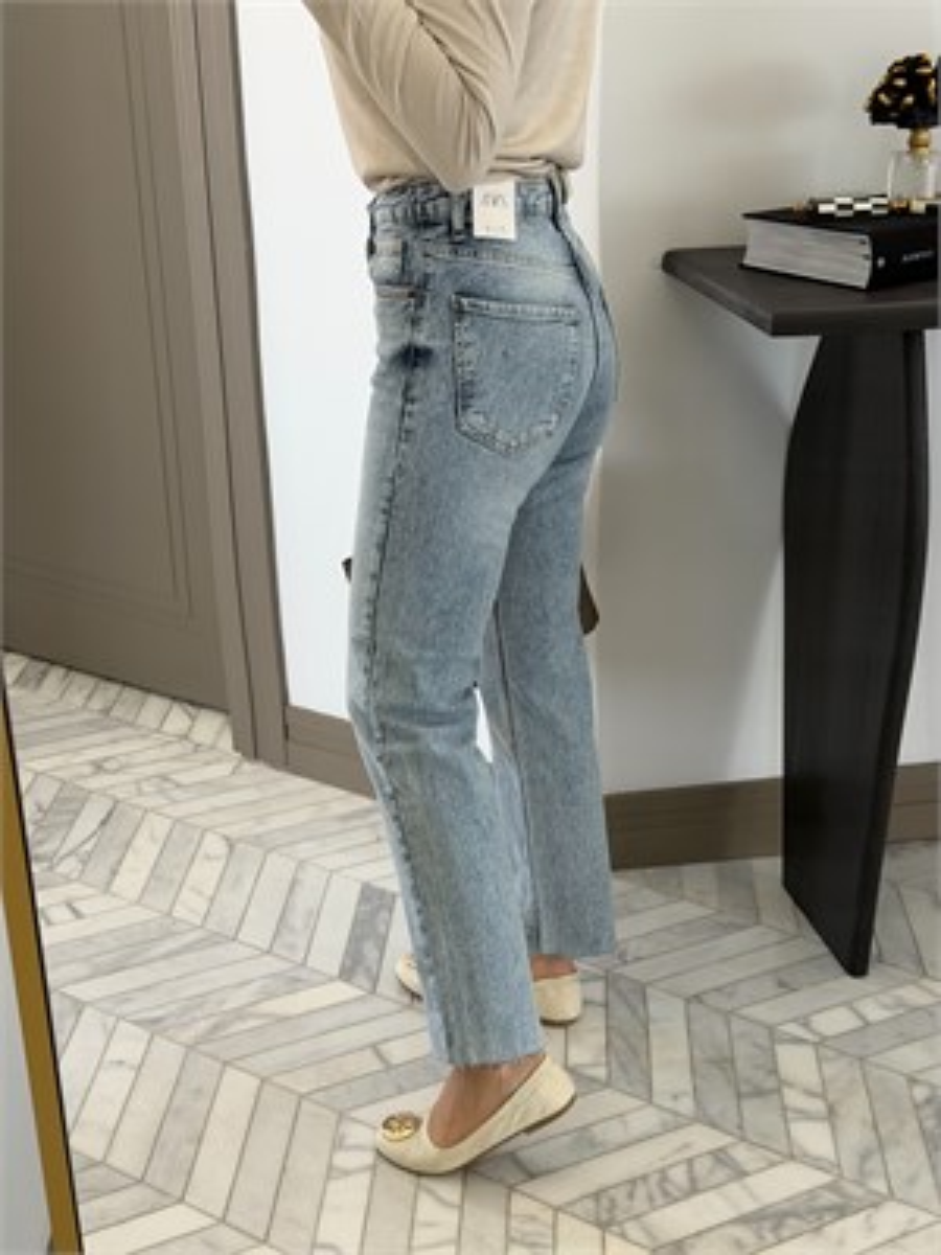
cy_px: 628
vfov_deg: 39.7
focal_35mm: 48
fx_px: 1740
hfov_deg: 30.3
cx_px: 470
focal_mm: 6.76
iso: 200
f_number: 1.78
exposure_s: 1/60
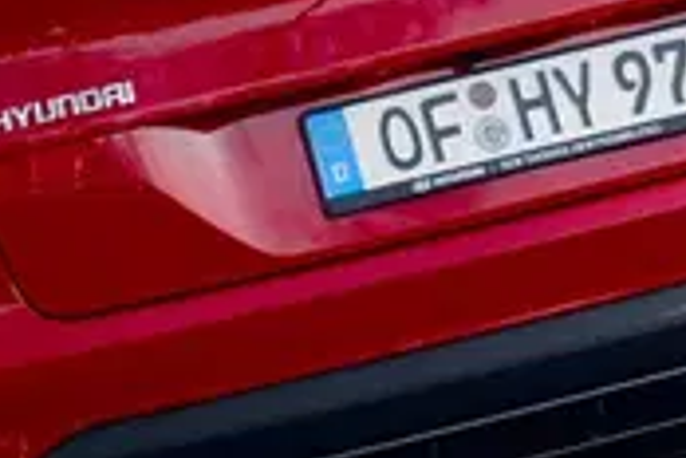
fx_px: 5526
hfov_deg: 7.1
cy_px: -186
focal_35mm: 290
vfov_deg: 4.7
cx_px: -4
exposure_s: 1/13
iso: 250
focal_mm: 42
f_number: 16
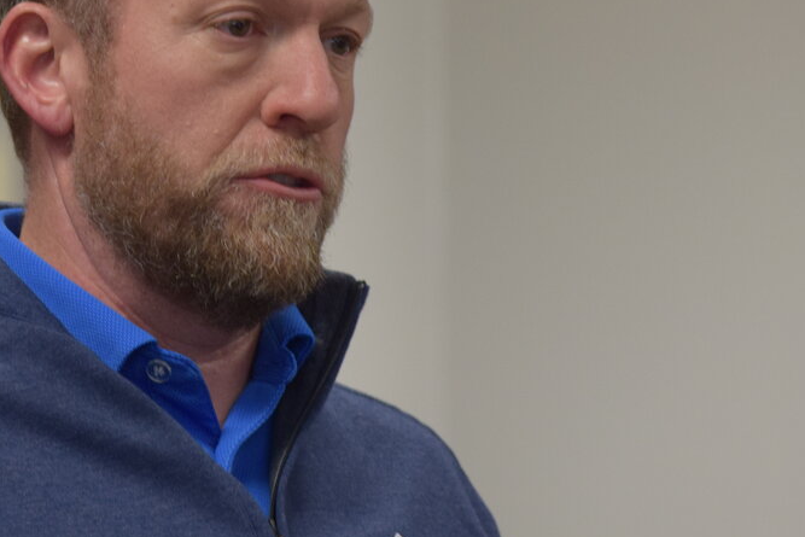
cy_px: 144
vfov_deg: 3.7
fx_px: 8297
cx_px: 188
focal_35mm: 371
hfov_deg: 5.6
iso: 720
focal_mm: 110
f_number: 4.5
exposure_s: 1/60
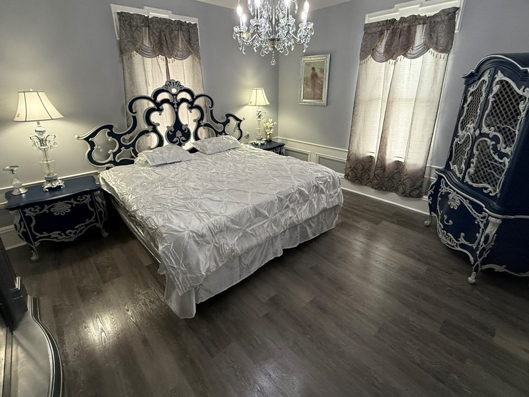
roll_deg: +0.4
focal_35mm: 17
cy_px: 181
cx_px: 264
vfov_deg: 74.6
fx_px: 260
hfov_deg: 91.0
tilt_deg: -19.5
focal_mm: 2.22
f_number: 2.2
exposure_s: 1/60
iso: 320
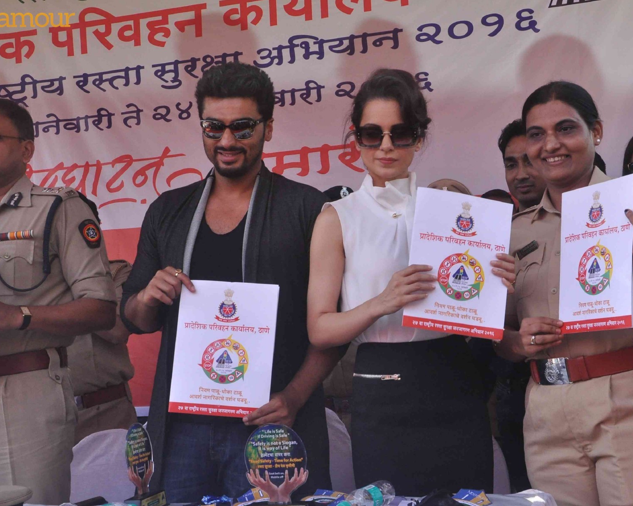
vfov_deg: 28.0
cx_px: 356
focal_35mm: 54
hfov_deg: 34.7
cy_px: 304
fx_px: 1012
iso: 1000
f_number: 10
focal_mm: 26
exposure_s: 1/400
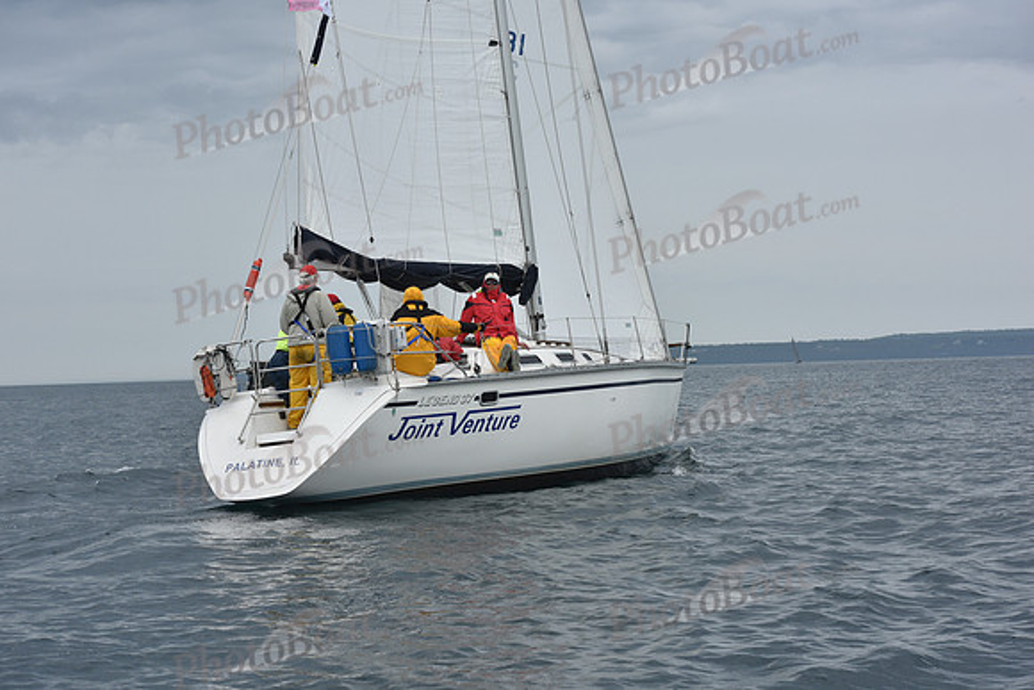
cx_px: 517
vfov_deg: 19.5
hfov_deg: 28.8
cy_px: 345
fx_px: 2011
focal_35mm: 70
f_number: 8
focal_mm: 70
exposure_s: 1/800
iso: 250
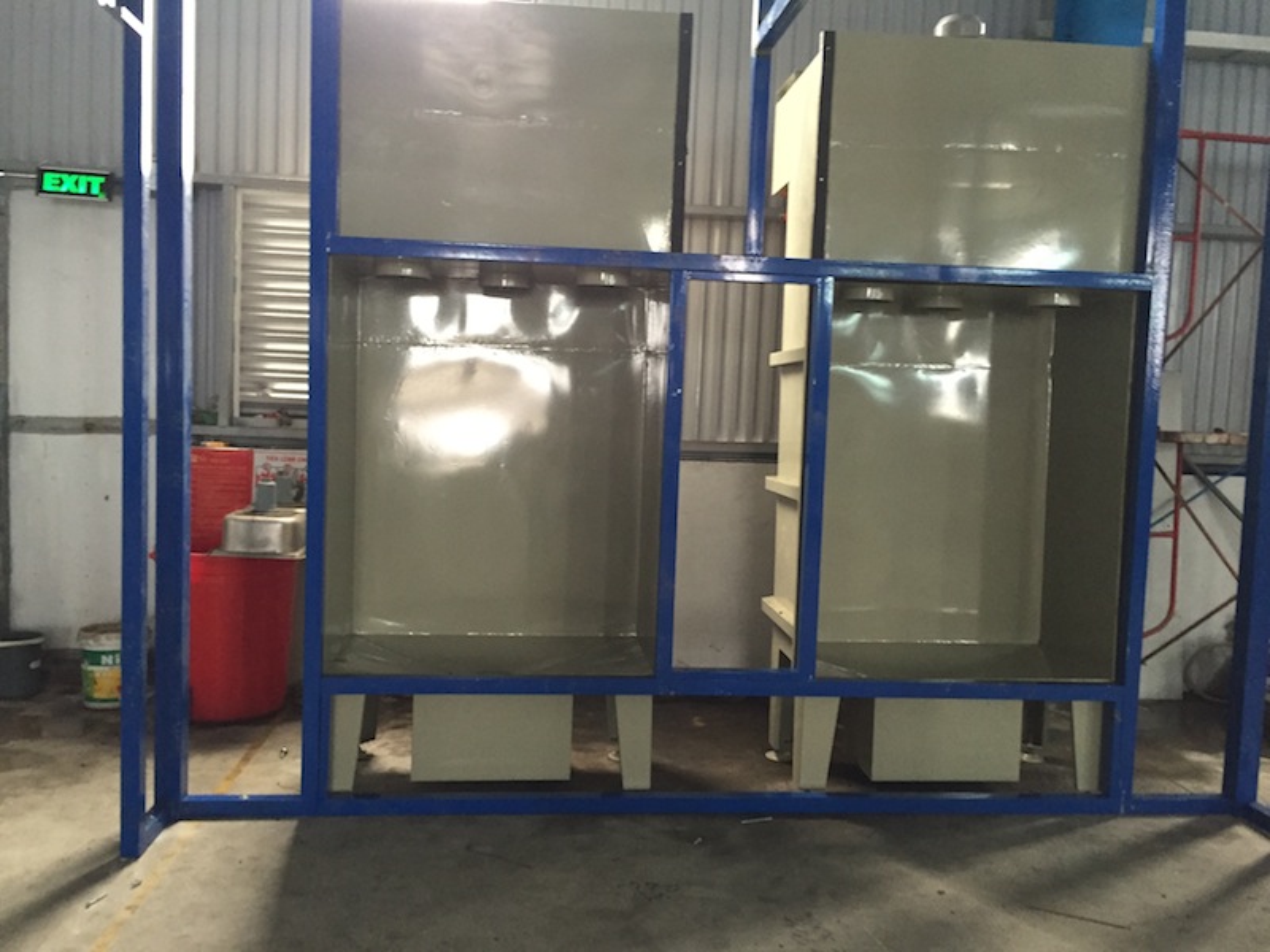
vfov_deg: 48.2
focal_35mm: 29
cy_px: 476
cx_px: 635
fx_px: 1064
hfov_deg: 61.7
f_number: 2.2
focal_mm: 4.15
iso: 250
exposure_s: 1/24
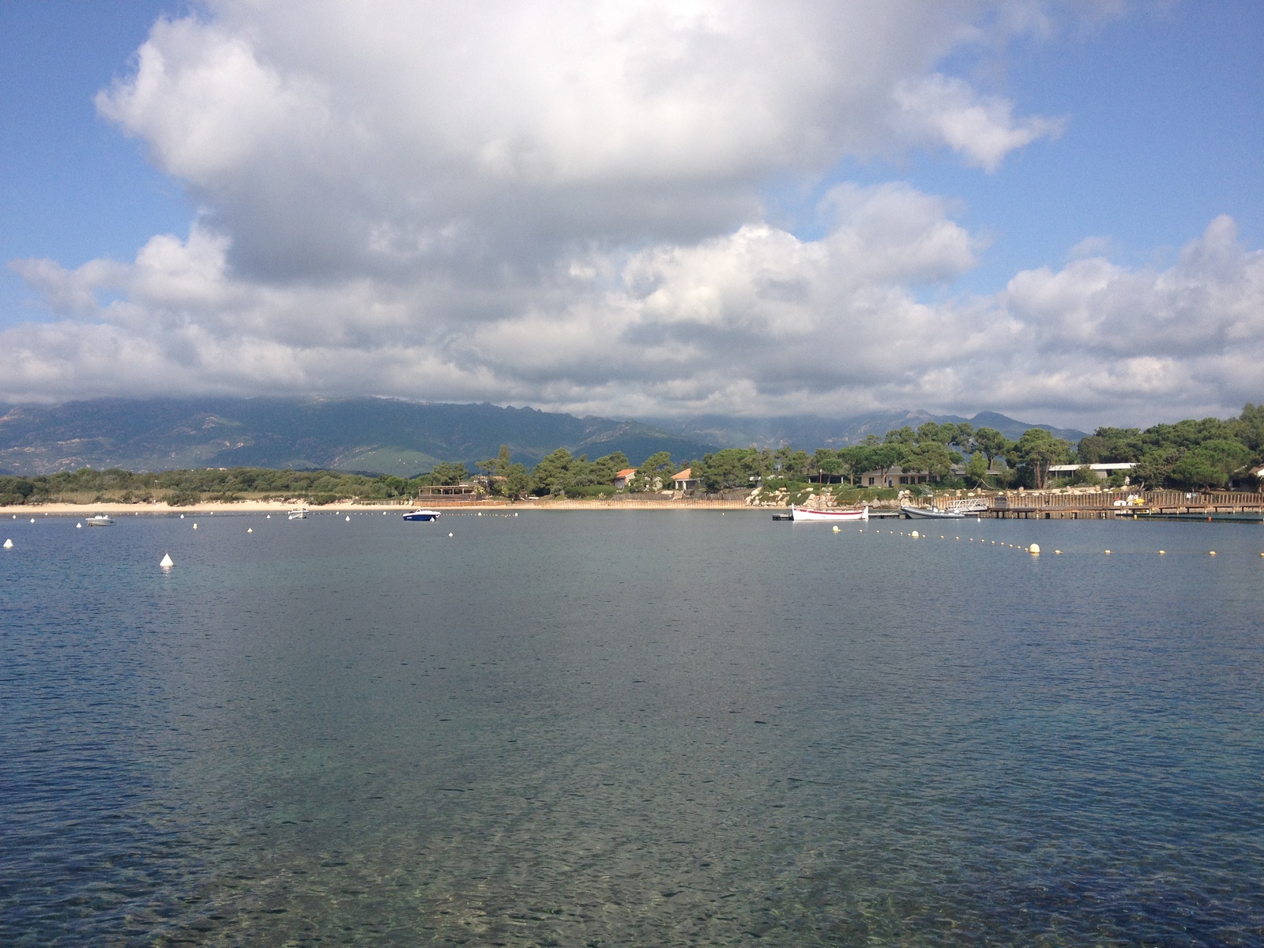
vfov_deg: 40.7
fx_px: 1278
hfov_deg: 52.6
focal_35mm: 35
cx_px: 632
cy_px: 474
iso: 64
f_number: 2.4
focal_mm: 4.28
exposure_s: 1/2045
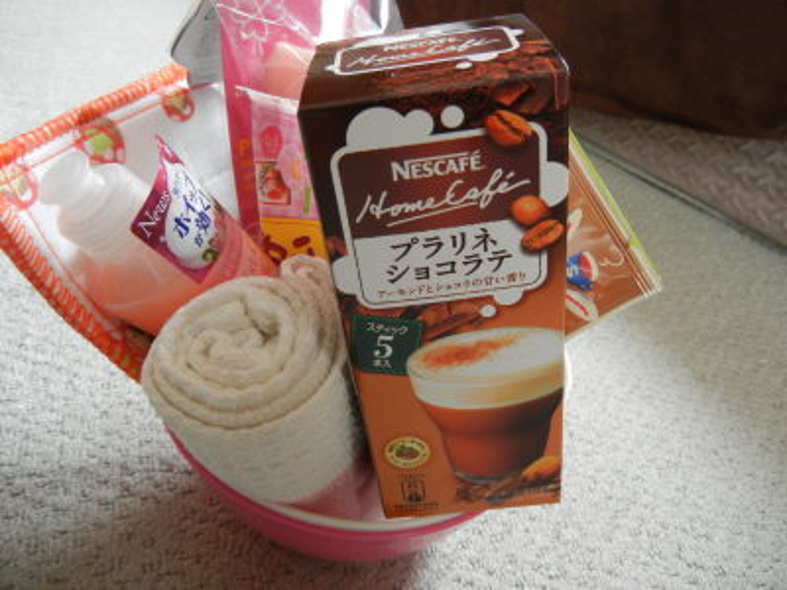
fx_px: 682
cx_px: 394
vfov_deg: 46.8
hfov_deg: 60.0
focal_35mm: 30
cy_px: 295
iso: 400
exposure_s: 1/26.6
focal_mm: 5.4
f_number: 3.5
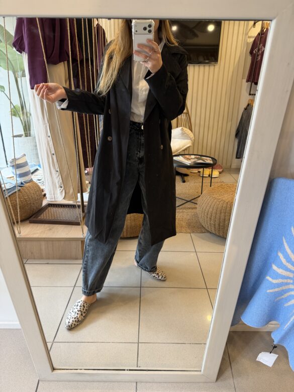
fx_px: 272
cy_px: 196
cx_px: 147
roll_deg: -0.1
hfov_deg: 56.8
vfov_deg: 71.6
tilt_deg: -40.6
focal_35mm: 24
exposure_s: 1/100
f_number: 1.78
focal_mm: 6.76
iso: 200
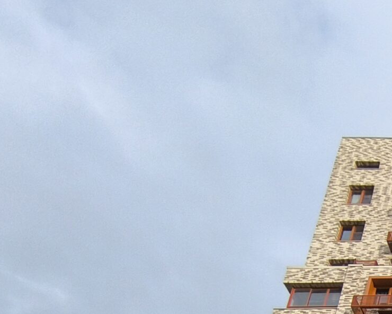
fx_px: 626
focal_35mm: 54
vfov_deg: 22.3
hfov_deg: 24.9
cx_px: 614
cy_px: 492
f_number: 2.2
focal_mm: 1.65
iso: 50
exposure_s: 1/376
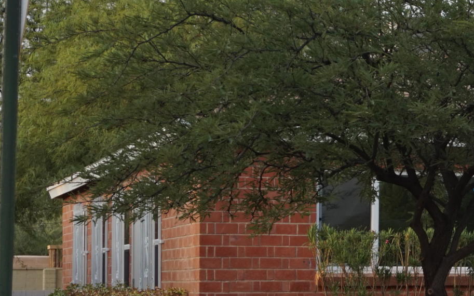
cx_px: 658
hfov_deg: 13.7
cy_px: 198
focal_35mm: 146
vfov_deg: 9.0
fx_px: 1881
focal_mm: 29
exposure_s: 1/80
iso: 100
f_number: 6.3
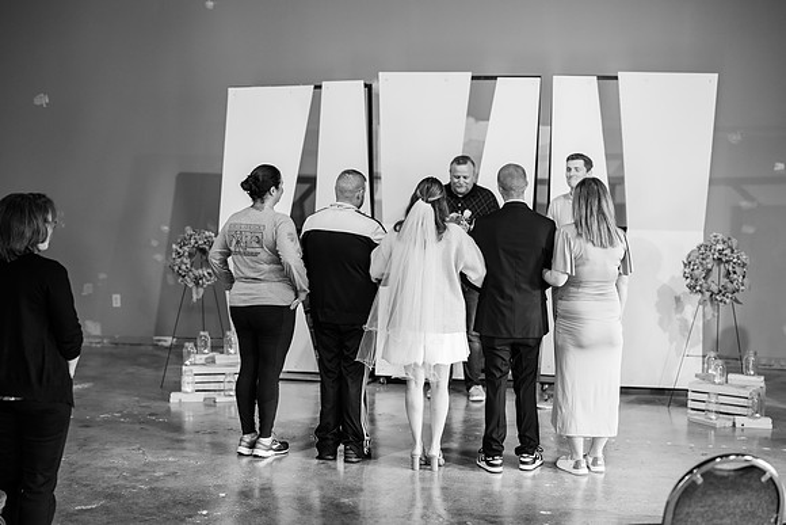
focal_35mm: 50
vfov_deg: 27.0
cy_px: 262
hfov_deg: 39.6
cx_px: 393
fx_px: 1092
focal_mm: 50
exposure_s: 1/160
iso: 800
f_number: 2
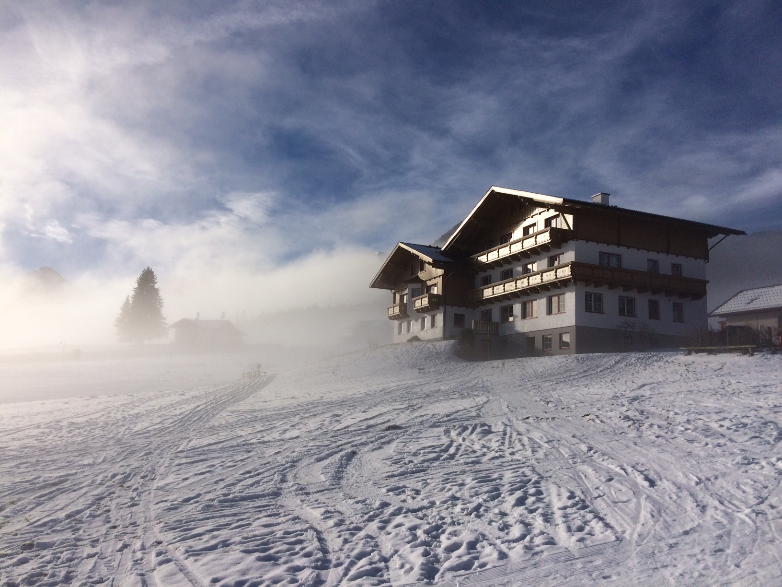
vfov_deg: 48.2
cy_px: 294
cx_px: 391
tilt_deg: +8.6
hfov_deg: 61.7
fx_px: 655
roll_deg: -2.4
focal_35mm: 29
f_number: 2.2
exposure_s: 1/8264
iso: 40
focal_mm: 4.15
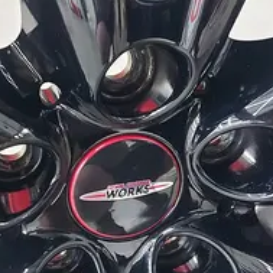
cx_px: 101
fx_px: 482
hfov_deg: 31.5
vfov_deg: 31.4
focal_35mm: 54
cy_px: 176
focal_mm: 5.23
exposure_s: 1/25
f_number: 1.8
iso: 500
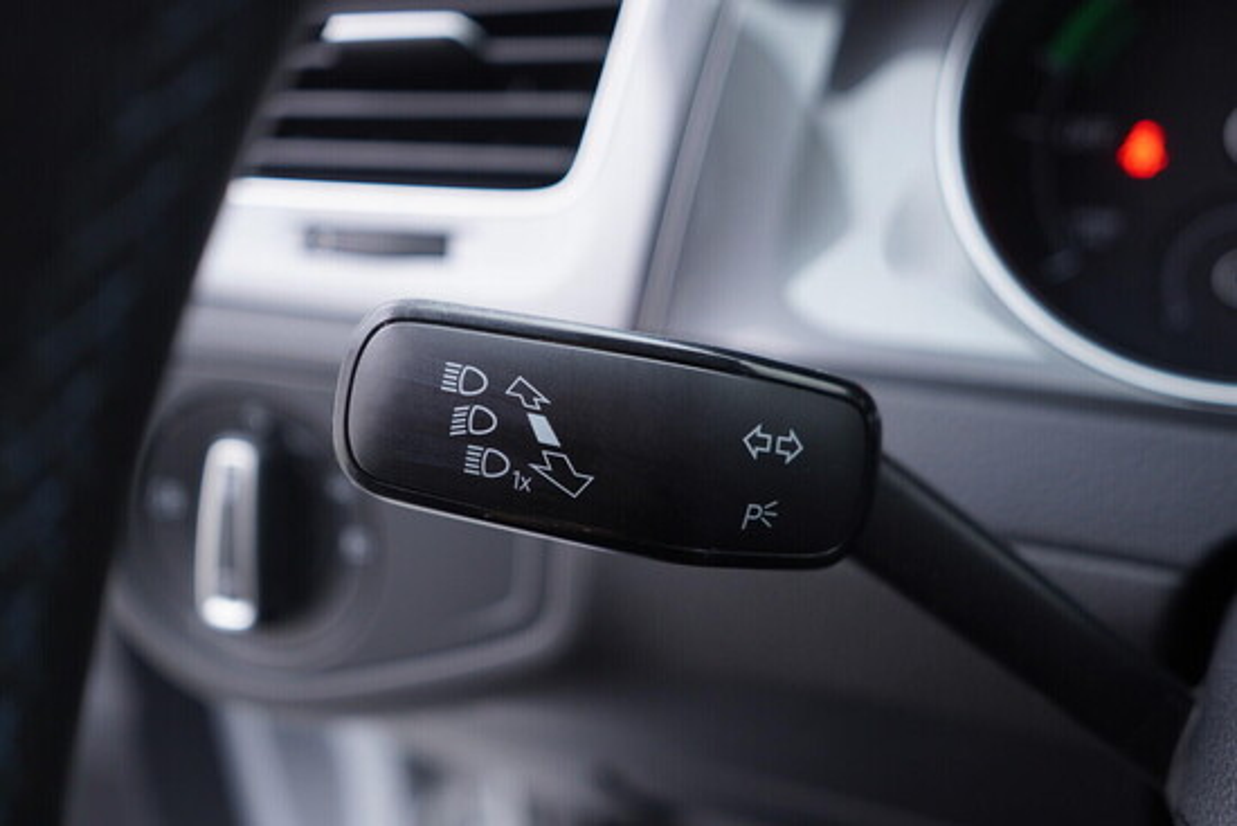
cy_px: 413
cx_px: 618
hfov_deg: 53.1
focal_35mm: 36
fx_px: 1237
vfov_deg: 36.9
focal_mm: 24
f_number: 2.8
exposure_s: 1/40
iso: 200
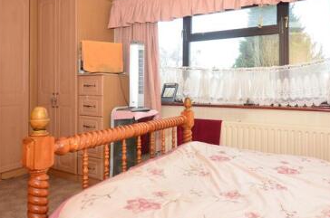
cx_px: 183
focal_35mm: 27
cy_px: 81
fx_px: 247
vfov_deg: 47.3
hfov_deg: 67.3
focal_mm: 10
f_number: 6.3
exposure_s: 1/20
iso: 640
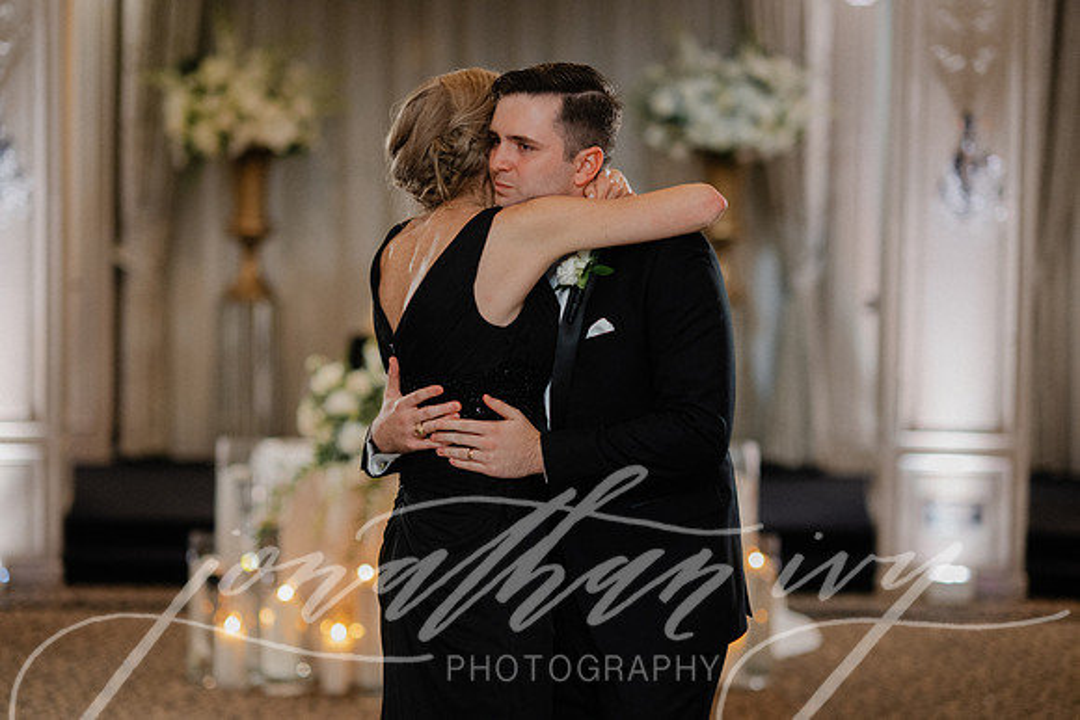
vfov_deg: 16.1
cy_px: 360
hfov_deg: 23.9
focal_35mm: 85
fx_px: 2550
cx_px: 540
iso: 2000
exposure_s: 1/160
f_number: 2
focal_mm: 85
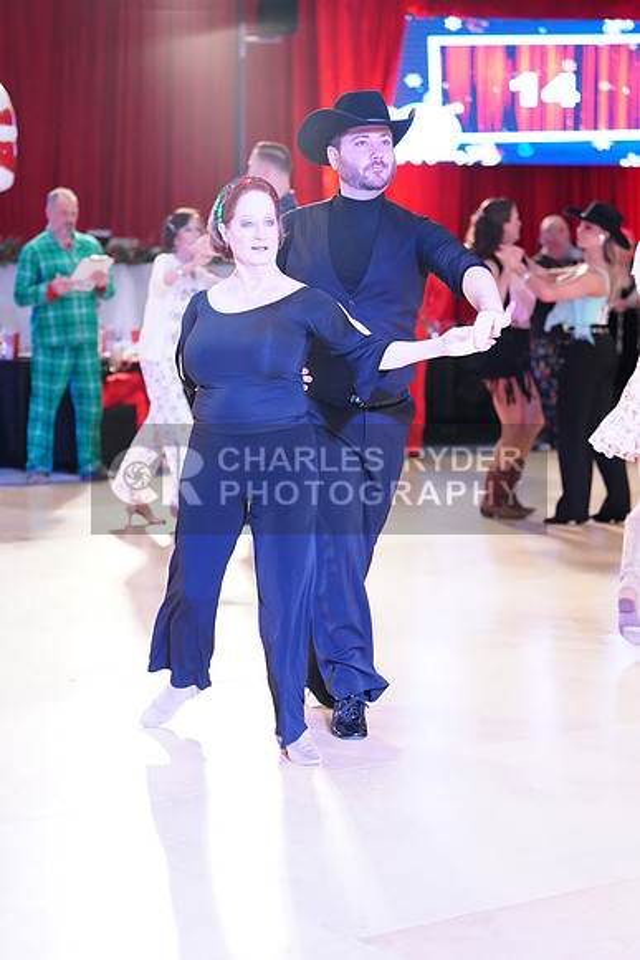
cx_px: 320
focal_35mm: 83
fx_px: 2212
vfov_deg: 24.5
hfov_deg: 16.5
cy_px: 480
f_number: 2.8
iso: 5000
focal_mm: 83
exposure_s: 1/320
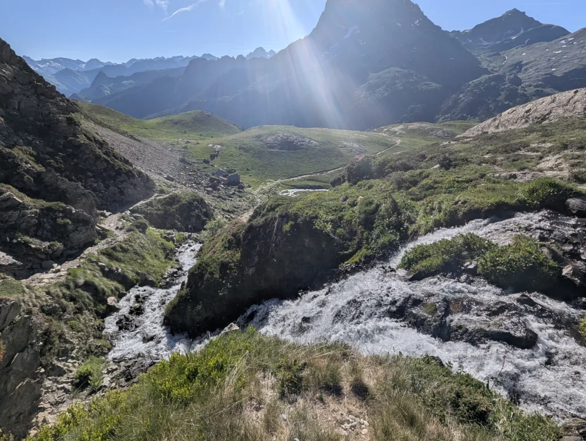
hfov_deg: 98.0
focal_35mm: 15
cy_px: 210
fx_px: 254
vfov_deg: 81.8
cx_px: 277
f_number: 2.2
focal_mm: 1.95
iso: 47
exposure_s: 1/3125
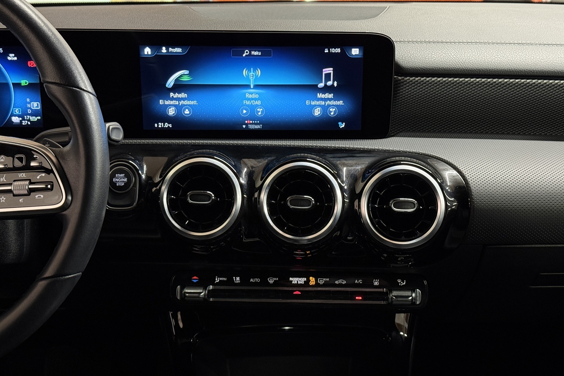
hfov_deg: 39.6
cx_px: 282
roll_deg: -0.2
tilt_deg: -18.5
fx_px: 783
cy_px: 207
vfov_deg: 27.0
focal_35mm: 50
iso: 320
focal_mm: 6.76
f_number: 1.78
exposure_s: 1/40
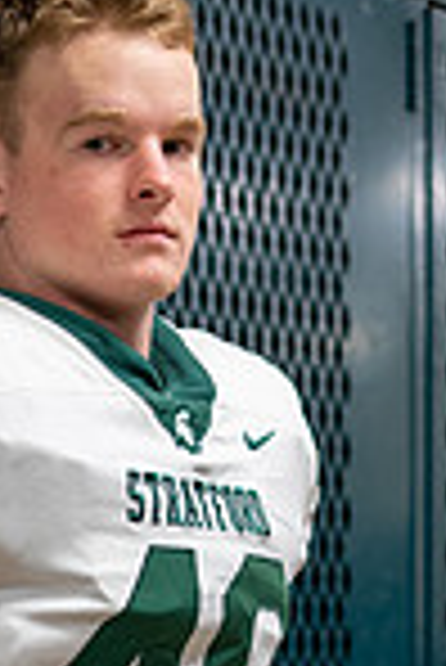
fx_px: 2818
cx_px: 25
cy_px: 742
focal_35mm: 152
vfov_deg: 13.2
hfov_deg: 9.0
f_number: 1.8
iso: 500
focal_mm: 50
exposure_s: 1/160
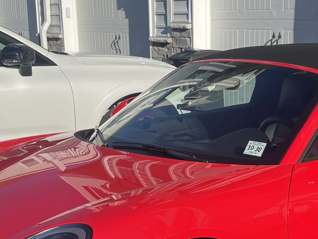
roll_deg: +1.0
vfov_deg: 18.4
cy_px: 202
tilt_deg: -14.7
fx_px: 726
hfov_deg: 24.7
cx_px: 178
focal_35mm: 79
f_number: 1.6
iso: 32
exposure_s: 1/3610
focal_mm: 4.2
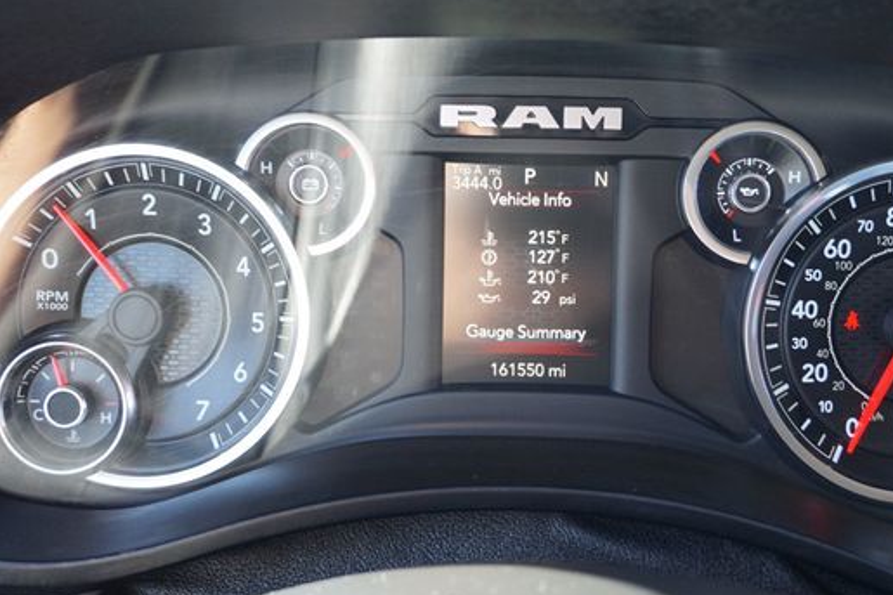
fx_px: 1156
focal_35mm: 47
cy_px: 278
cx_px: 498
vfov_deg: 28.8
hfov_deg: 42.2
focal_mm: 25
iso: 400
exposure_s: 1/60
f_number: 4.5
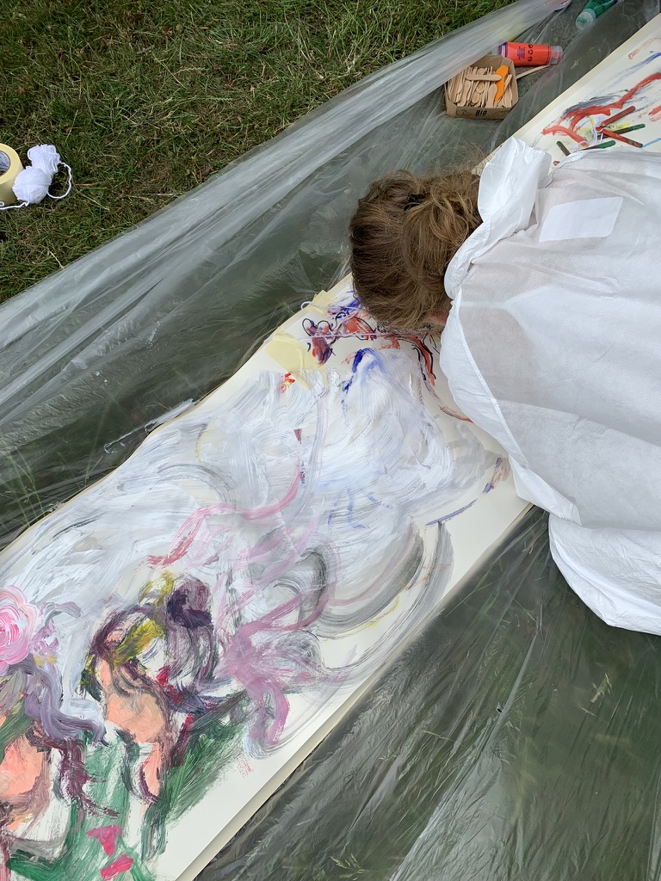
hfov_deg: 53.1
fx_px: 662
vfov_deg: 67.3
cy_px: 440
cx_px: 330
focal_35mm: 26
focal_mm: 4.25
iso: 25
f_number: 1.8
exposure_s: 1/1880
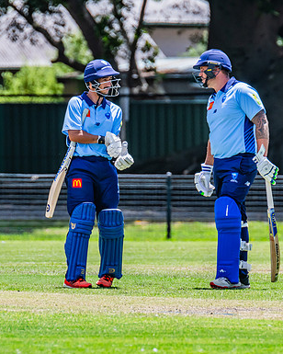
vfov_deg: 1.9
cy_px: 205
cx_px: 115
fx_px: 10710
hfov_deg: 1.5
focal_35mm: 1023
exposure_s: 1/1000
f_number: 10
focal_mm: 600
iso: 800
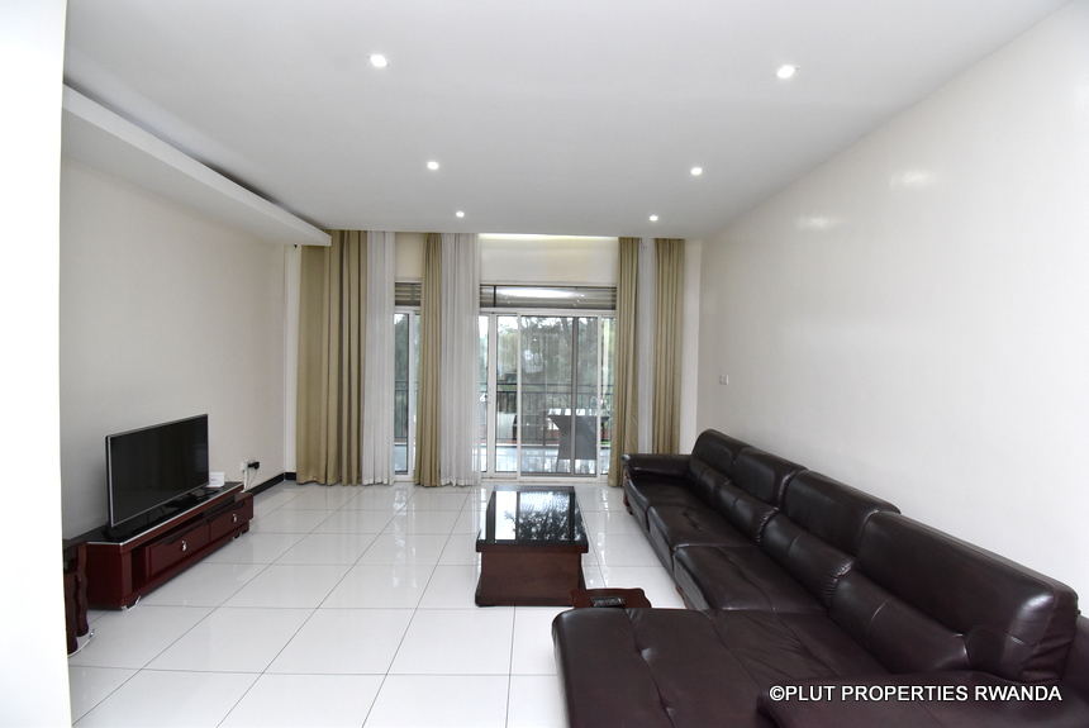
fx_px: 454
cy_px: 364
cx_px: 544
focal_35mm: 15
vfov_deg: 77.4
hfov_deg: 100.3
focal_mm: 10
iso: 1000
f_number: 8
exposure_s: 1/80
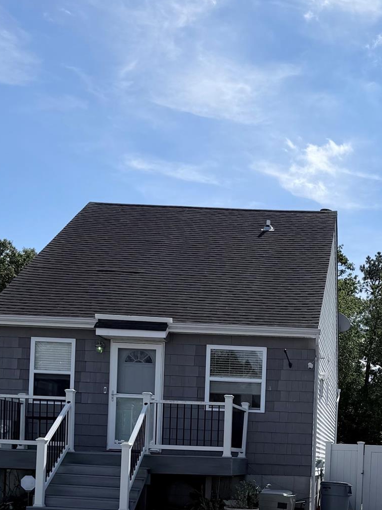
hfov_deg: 39.6
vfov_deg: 51.0
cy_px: 307
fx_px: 530
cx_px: 184
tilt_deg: -1.4
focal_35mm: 36
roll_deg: -2.3
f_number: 1.78
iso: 80
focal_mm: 6.76
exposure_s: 1/7353
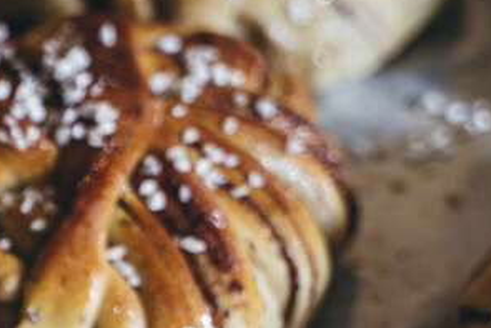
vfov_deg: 6.3
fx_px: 2961
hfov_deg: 9.0
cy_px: 432
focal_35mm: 217
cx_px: -421
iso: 400
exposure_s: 1/125
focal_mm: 50
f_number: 2.8
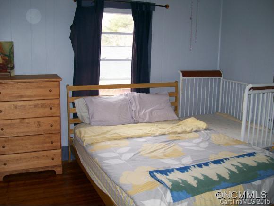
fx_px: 285
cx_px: 137
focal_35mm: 36
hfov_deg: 51.3
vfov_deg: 39.7
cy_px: 103
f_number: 2.7
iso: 80
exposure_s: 1/64
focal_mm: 6
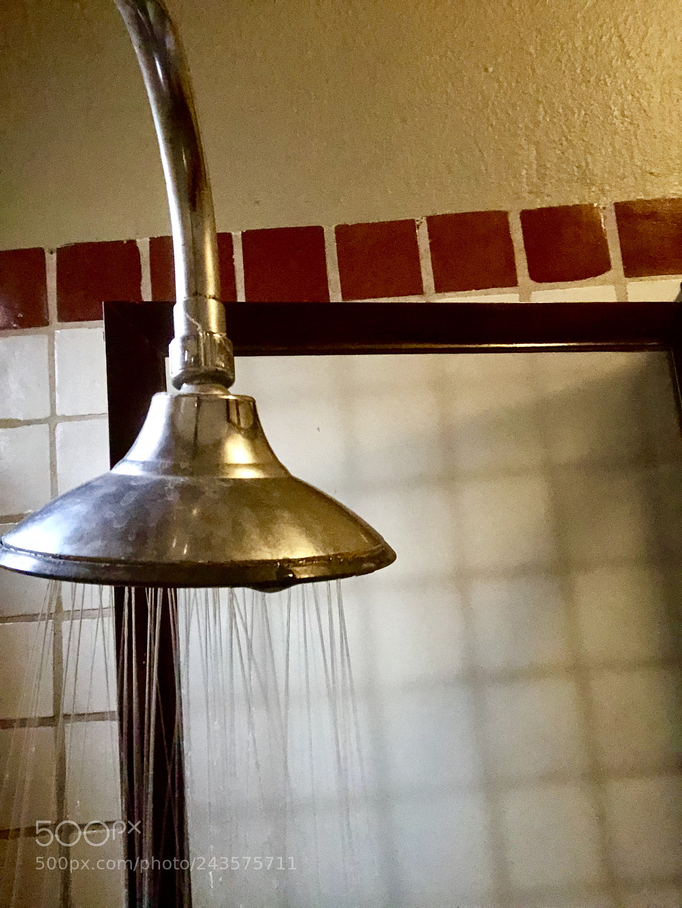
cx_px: 341
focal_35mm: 32
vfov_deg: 56.8
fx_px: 840
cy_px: 454
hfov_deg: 44.2
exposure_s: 1/15
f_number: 2.2
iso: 800
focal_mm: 2.87
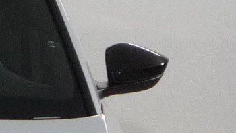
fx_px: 1195
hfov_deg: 10.5
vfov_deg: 6.2
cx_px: -209
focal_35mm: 191
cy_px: 231
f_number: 3.3
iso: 125
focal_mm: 5.2
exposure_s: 1/30
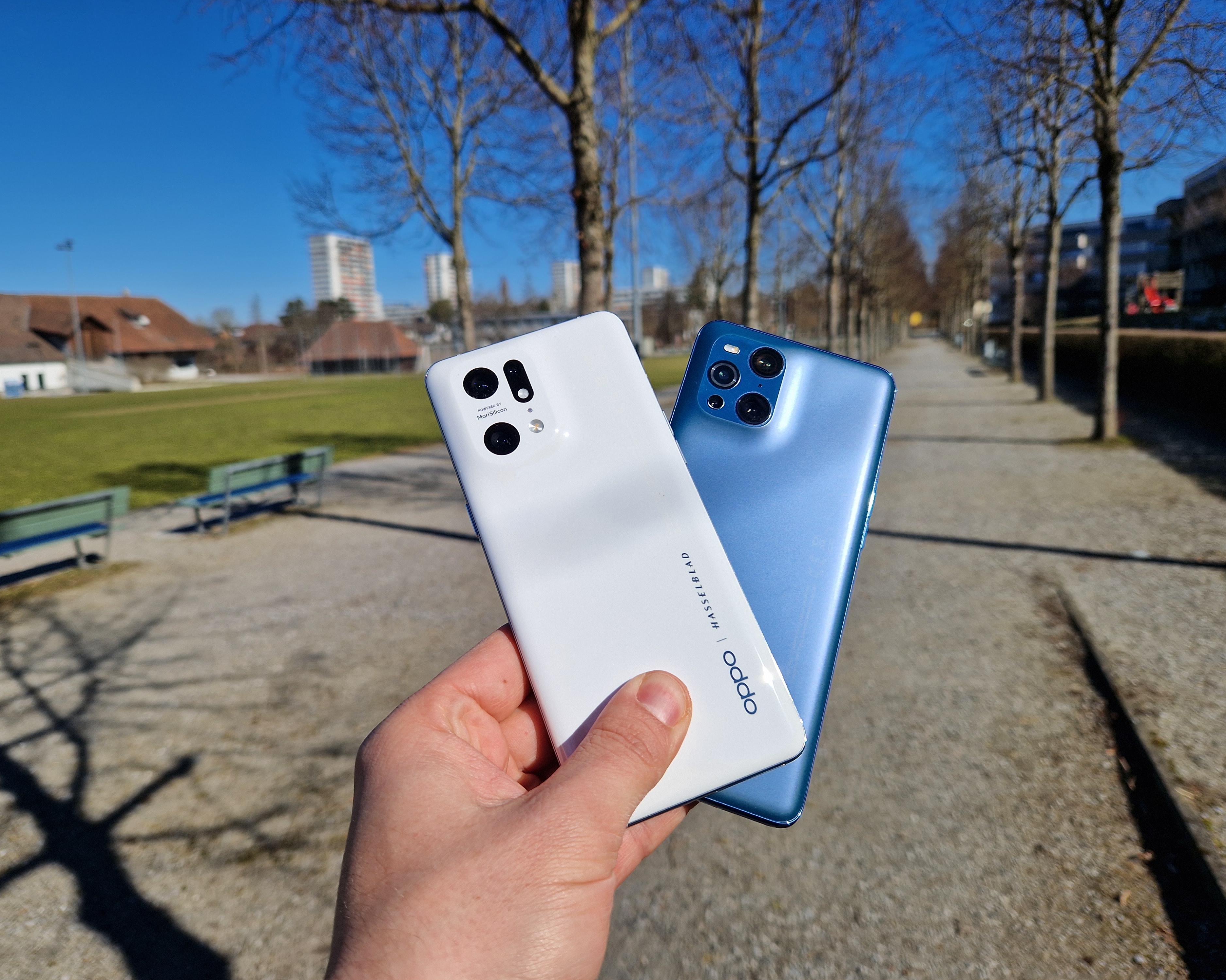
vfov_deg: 58.8
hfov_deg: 70.2
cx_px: 576
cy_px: 490
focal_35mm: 24
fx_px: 871
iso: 50
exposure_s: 1/3624
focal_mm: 5.4
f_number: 1.8
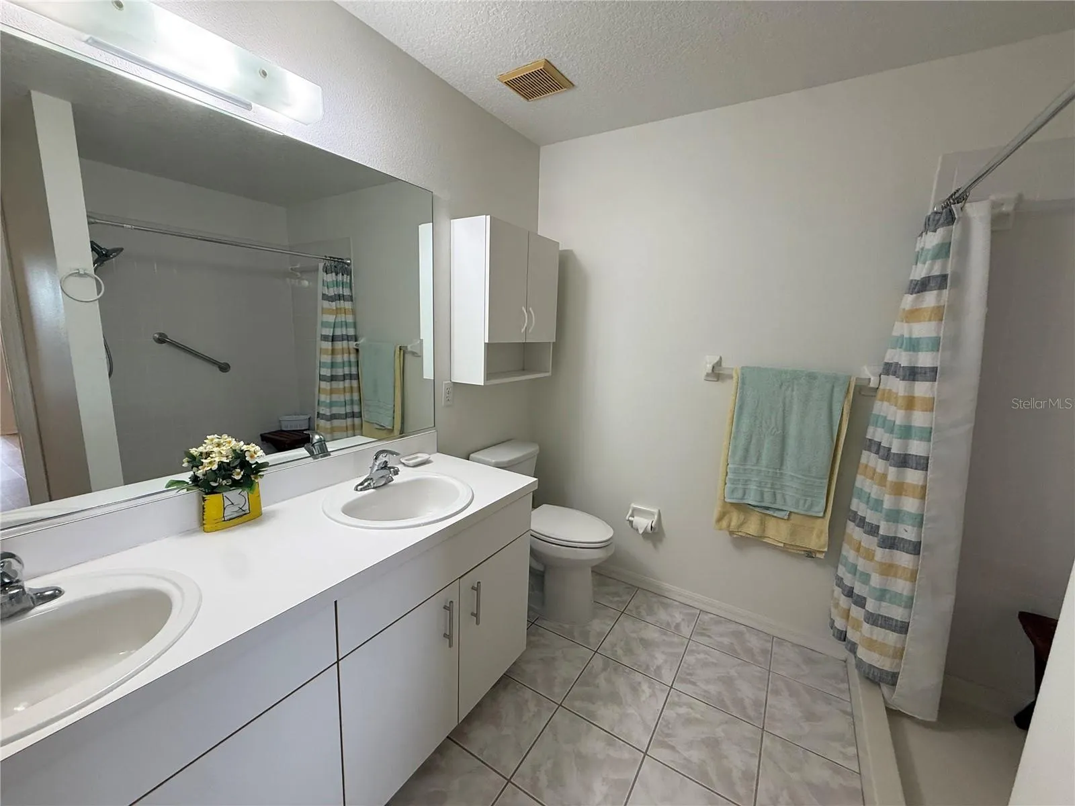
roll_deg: -1.3
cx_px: 538
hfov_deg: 102.1
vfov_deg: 85.7
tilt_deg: -10.0
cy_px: 403
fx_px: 435
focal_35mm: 14
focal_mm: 2.22
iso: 200
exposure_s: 1/120
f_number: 2.2
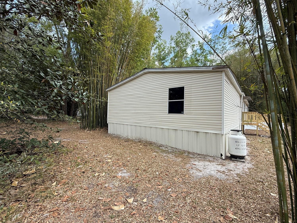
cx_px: 156
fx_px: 129
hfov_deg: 98.1
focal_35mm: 15
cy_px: 111
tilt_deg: +2.2
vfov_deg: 81.8
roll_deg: -2.1
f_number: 2.2
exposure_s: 1/498
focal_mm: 2.22
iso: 50
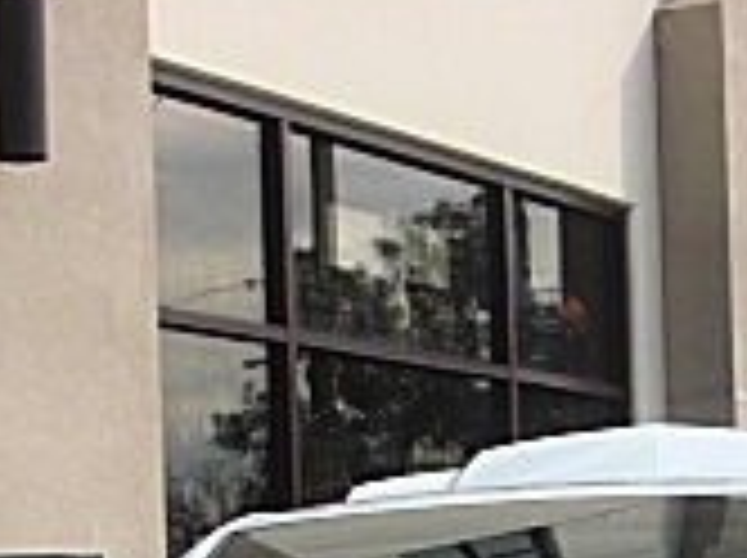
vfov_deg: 10.0
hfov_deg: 14.1
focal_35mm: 139
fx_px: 2995
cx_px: 639
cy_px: 1017
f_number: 2.8
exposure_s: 1/640
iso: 50
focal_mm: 6.3
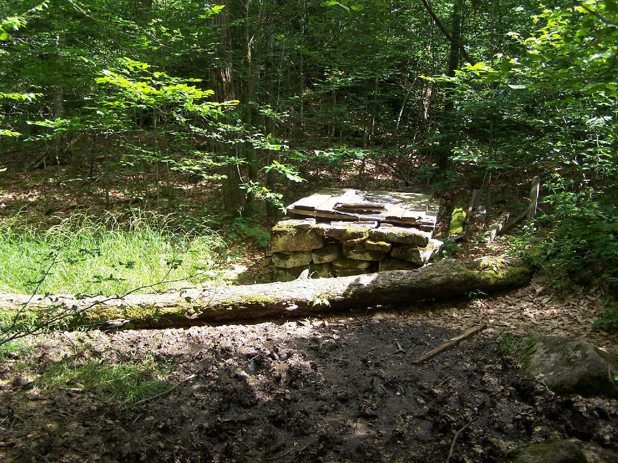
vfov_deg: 37.7
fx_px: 678
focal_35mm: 38
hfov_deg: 49.0
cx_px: 309
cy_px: 232
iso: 80
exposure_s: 1/160
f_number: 2.8
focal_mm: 6.3
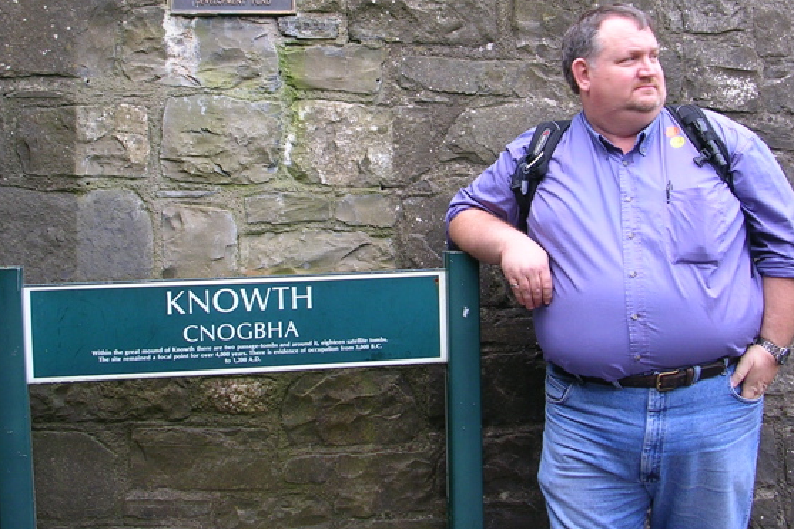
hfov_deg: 36.3
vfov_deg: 24.5
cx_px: 409
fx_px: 1213
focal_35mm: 55
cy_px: 197
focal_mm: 7.1
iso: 50
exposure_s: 1/65.7
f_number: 3
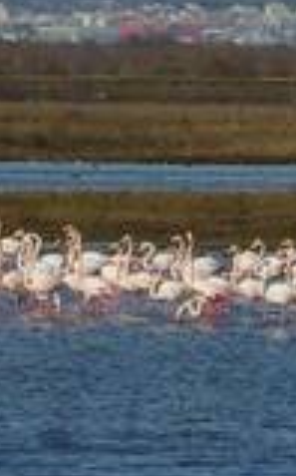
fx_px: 15350
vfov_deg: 1.8
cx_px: 541
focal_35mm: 1186
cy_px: 293
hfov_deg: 1.1
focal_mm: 300
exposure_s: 1/1000
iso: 800
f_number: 13
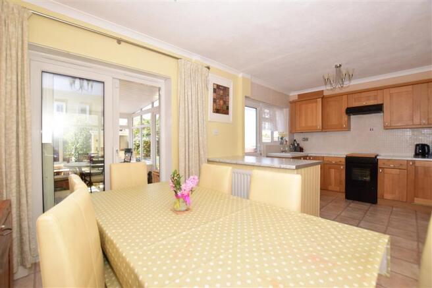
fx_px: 180
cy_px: 144
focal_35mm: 15
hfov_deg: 100.4
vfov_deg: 77.3
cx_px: 216
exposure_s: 1/200
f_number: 7.1
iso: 400
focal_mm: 10
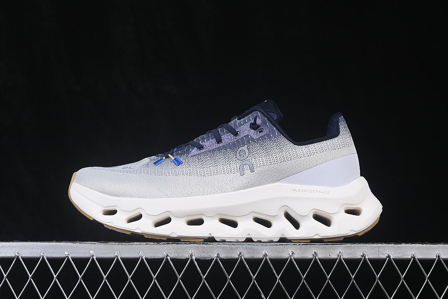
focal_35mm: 75
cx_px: 224
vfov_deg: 18.2
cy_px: 150
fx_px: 933
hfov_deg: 27.0
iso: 160
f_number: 8
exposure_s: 1/80
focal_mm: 50
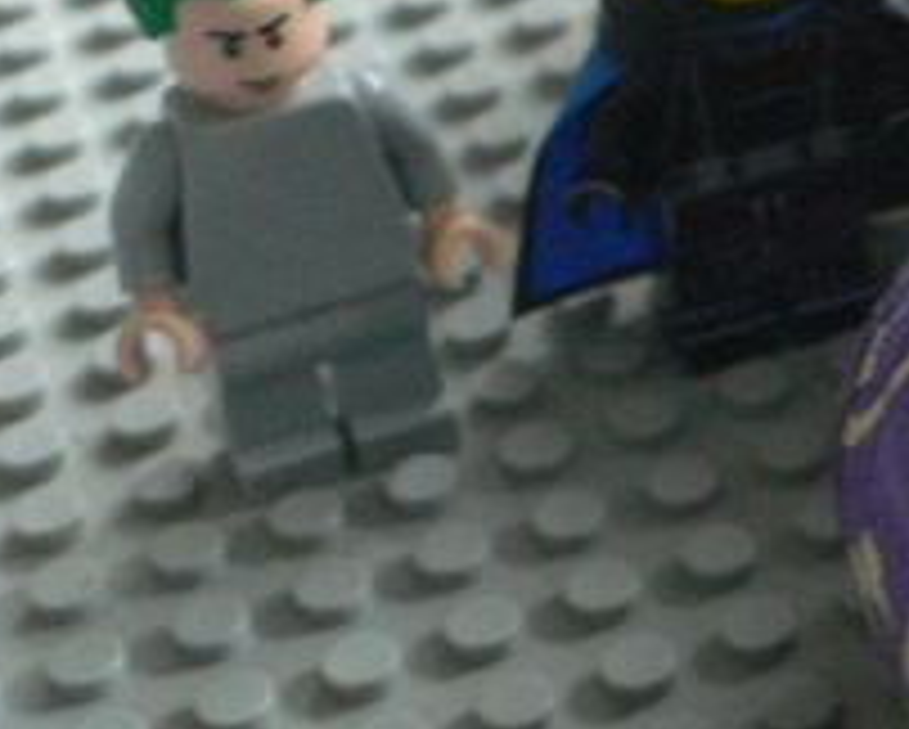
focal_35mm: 105
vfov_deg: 14.7
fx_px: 2828
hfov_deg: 16.4
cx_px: 1418
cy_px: 446
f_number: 2.8
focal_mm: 6.3
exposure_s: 1/10
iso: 200
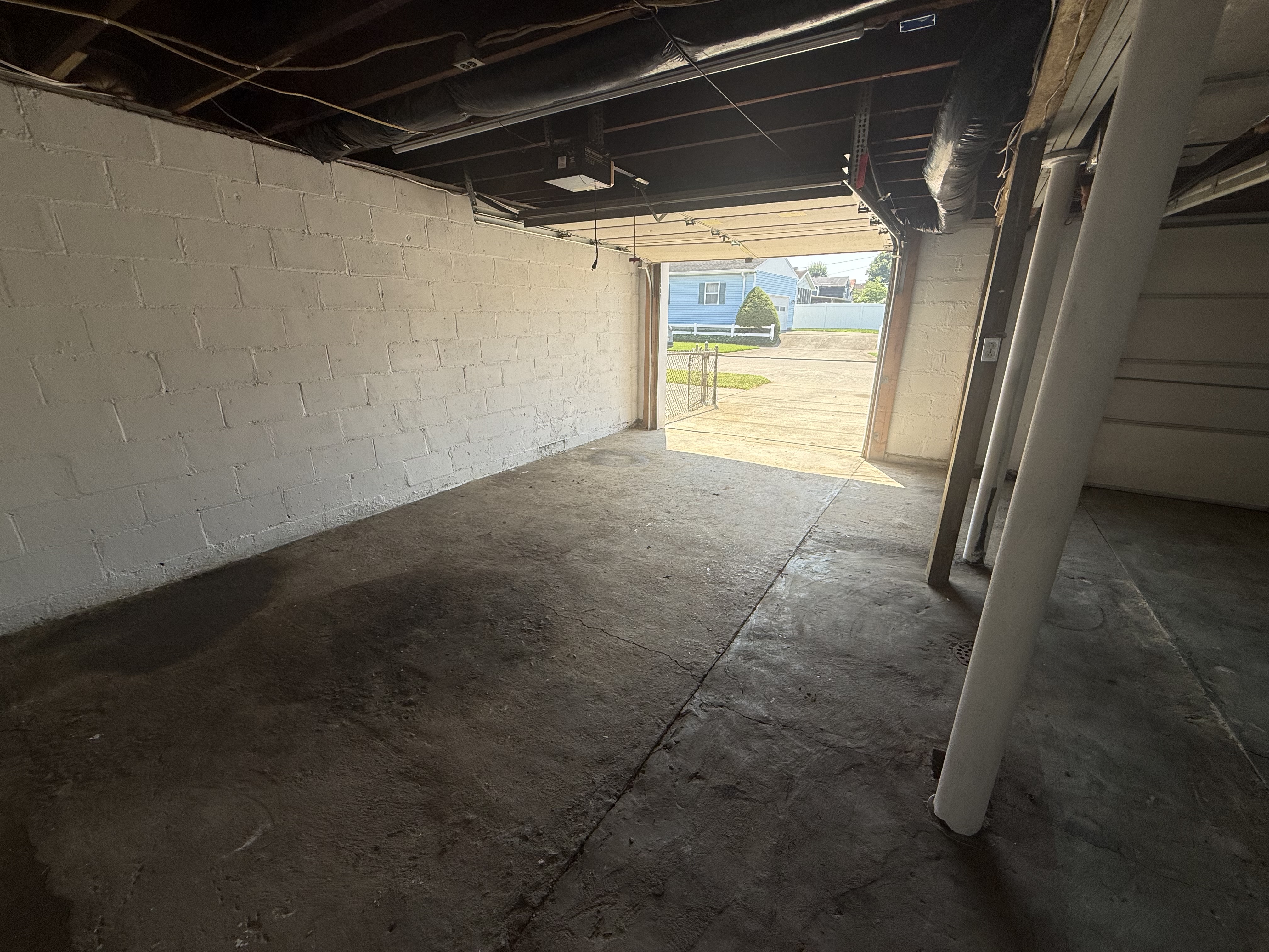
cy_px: 476
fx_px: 513
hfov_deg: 102.1
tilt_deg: -17.0
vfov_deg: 85.7
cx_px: 634
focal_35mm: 14
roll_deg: -0.8
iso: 50
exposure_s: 1/448
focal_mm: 2.22
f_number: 2.2
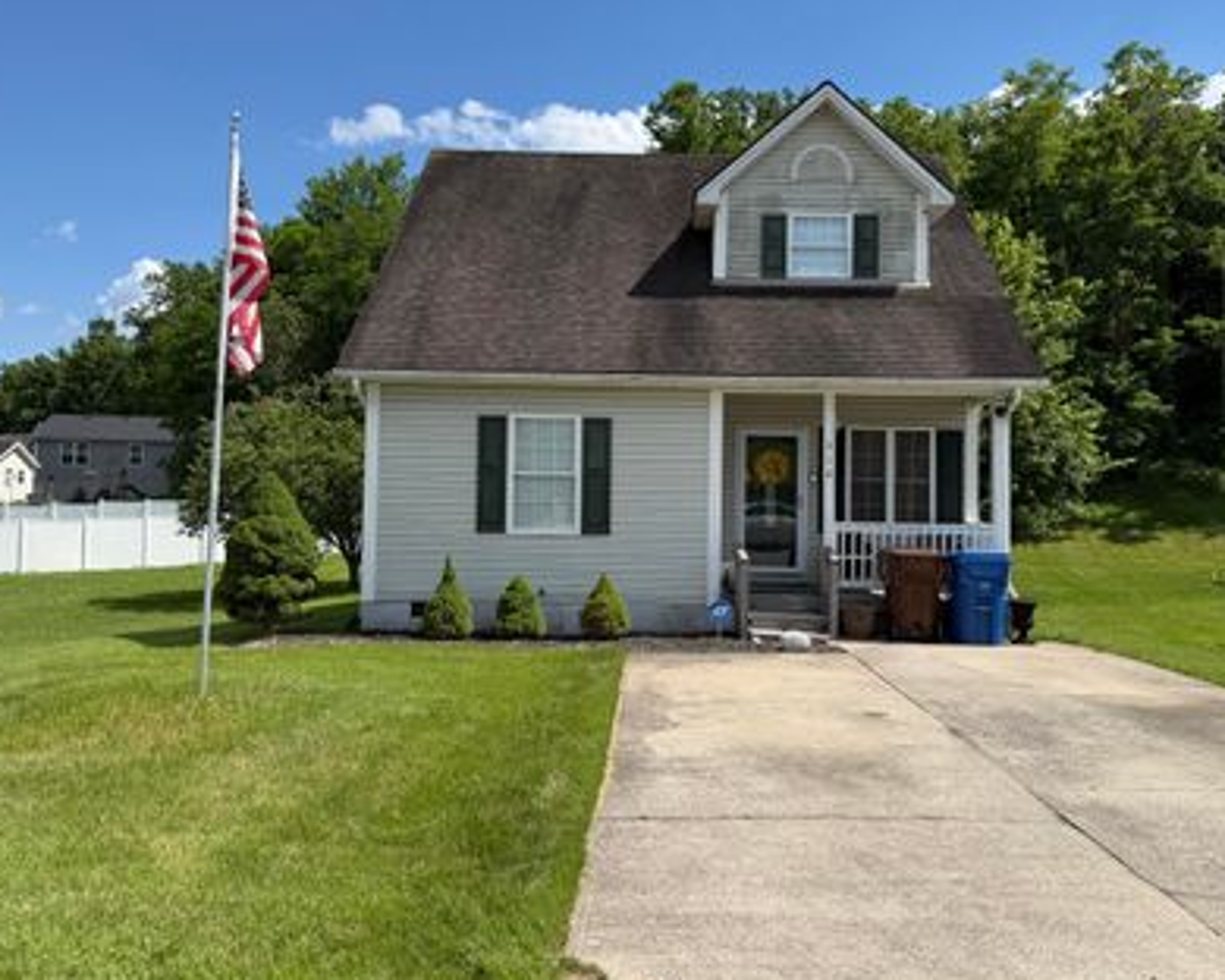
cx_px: 663
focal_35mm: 30
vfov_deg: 48.5
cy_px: 454
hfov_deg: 58.7
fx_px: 1088
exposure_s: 1/4673
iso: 80
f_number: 1.78
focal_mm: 6.76
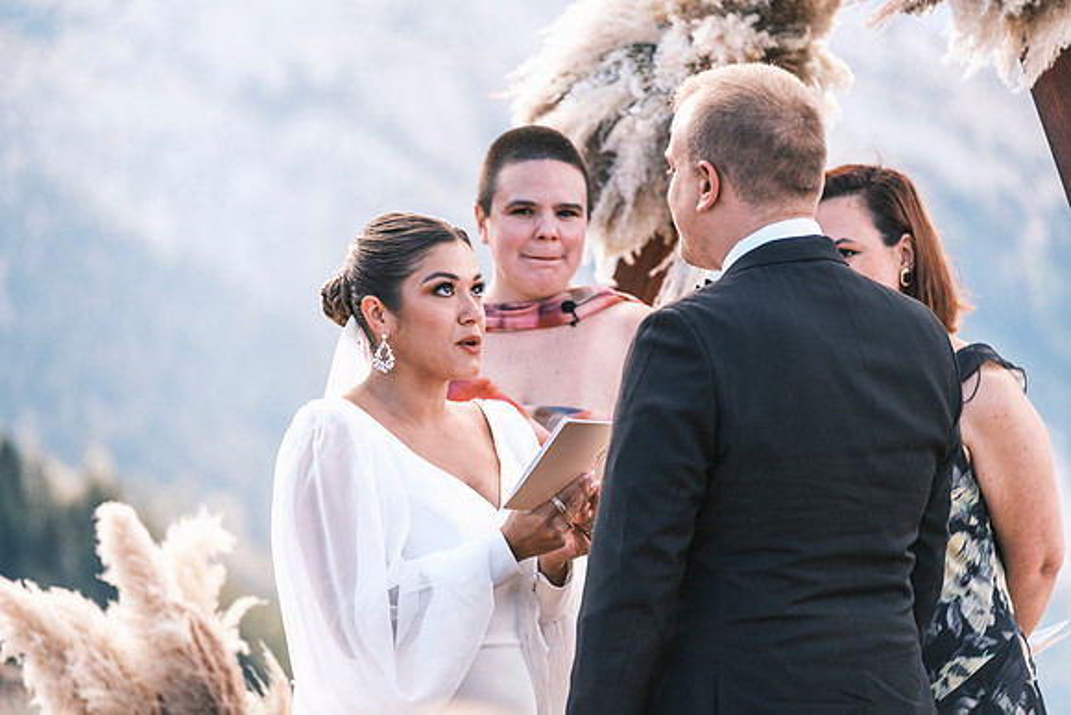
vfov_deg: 7.1
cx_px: 536
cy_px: 358
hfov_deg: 10.6
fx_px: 5773
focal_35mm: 194
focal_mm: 129.2
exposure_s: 1/1000
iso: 400
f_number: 2.8
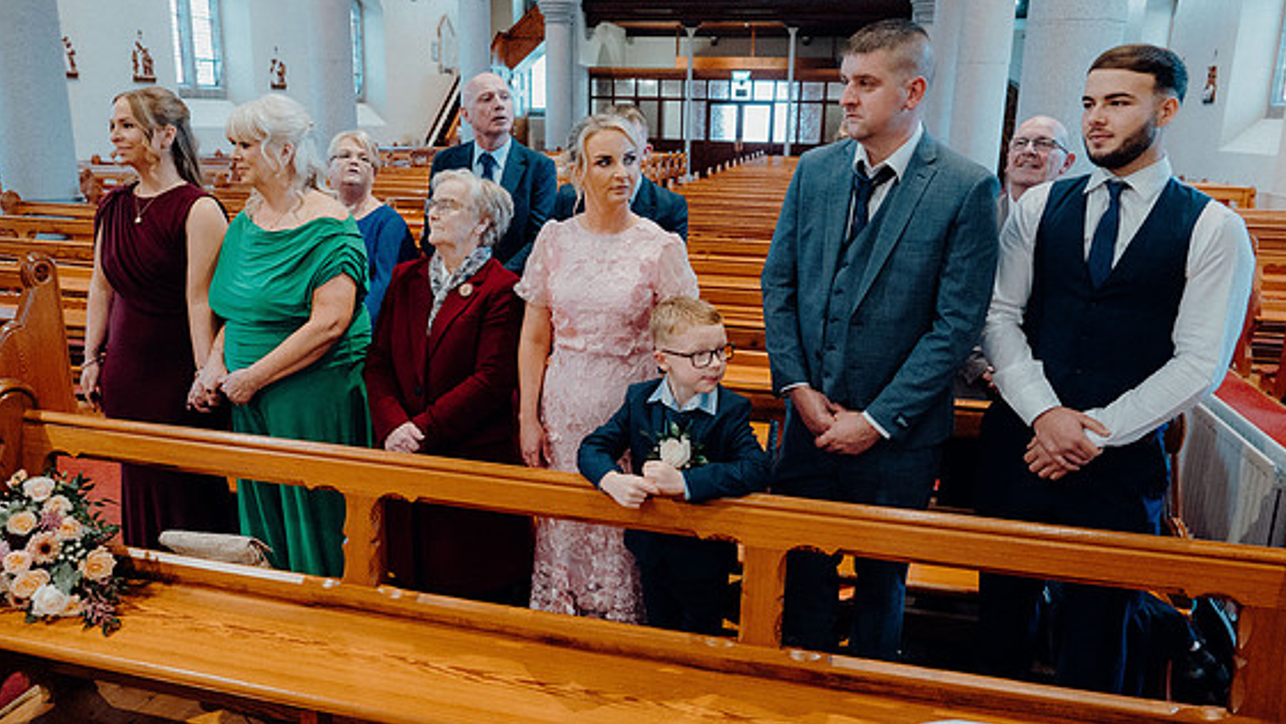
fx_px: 887
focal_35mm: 26
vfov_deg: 44.4
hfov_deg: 71.9
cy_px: 324
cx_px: 642
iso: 4000
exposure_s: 1/160
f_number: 3.5
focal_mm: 24
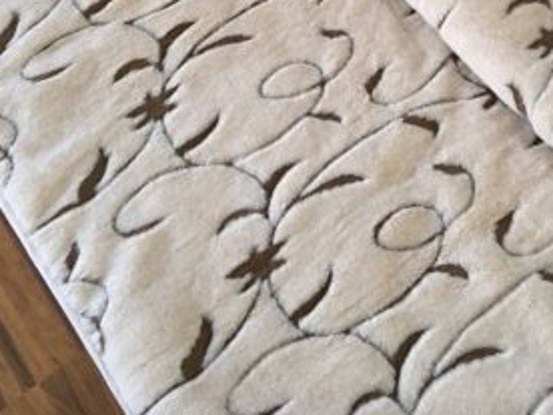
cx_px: 395
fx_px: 1006
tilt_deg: -52.1
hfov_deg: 30.4
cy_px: -22
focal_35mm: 63
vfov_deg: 22.2
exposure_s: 1/33
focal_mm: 4.15
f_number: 2.2
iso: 125
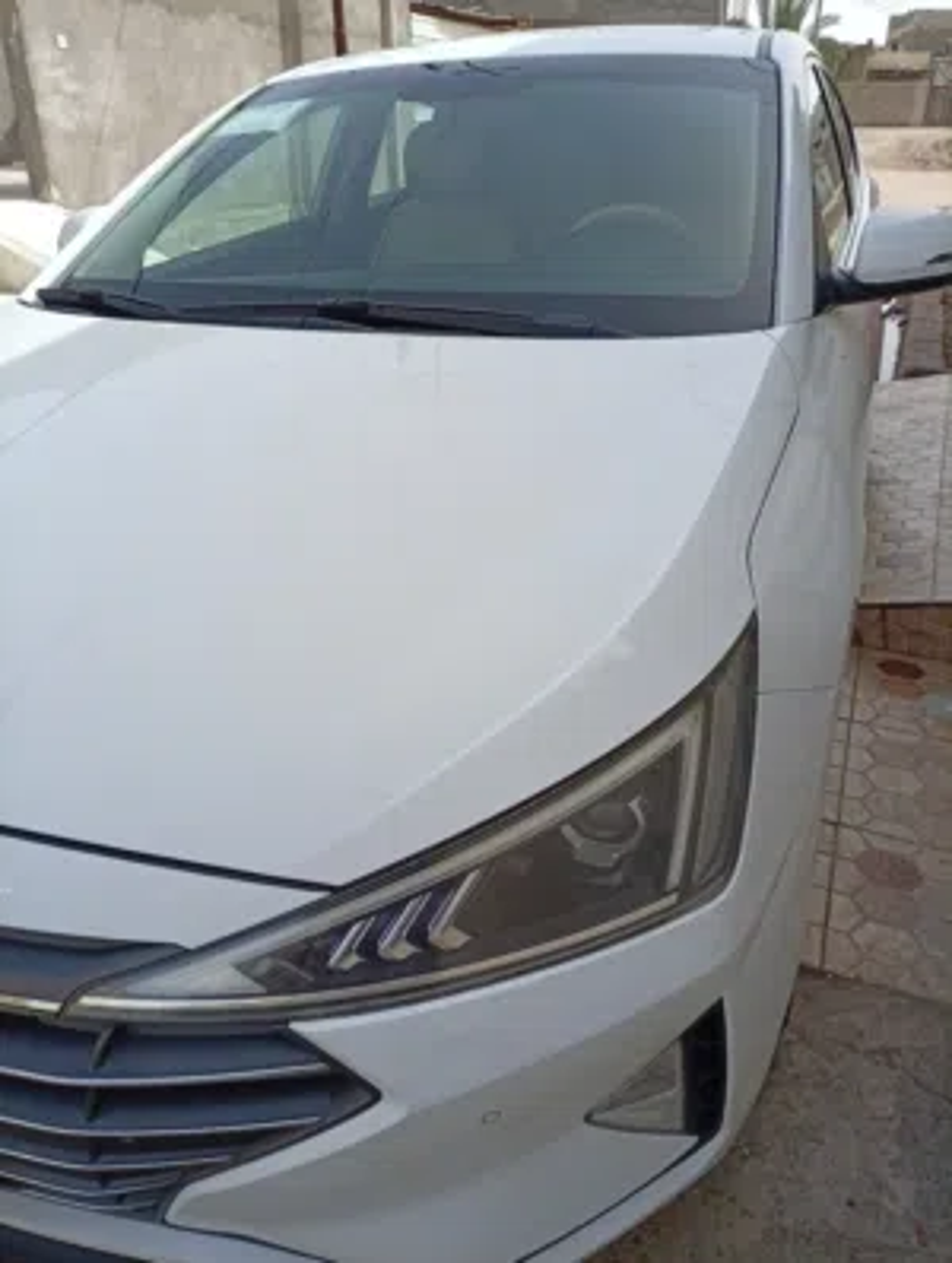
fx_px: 987
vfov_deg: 65.2
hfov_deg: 51.5
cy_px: 632
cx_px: 476
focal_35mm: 27
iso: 50
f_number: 1.8
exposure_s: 1/1138
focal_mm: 3.84
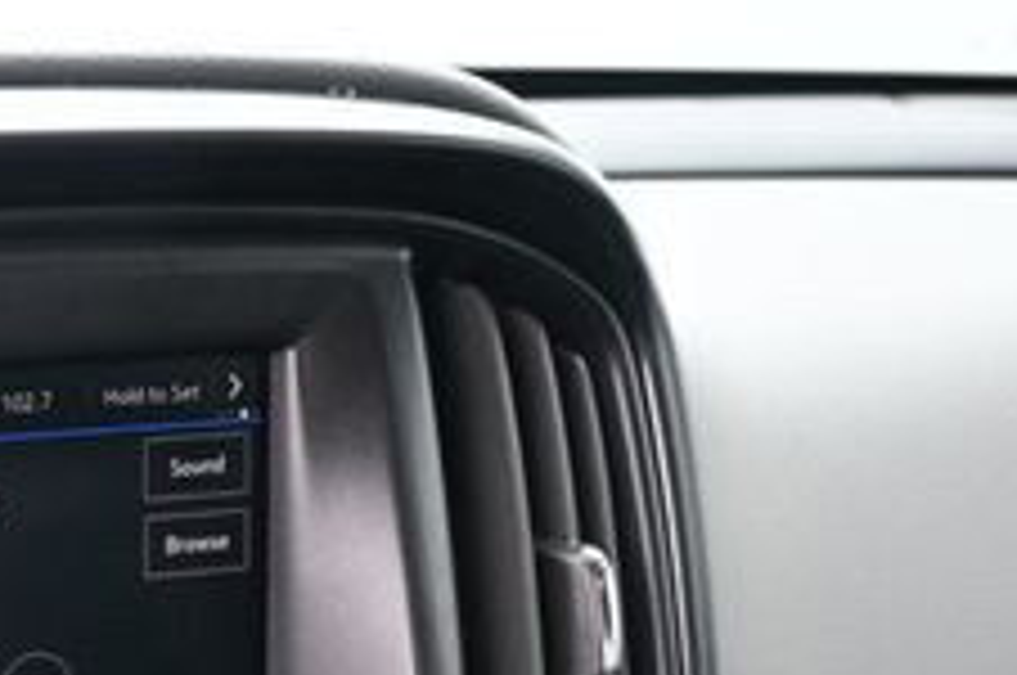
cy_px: 914
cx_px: -189
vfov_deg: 18.4
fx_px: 1918
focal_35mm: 68
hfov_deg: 26.5
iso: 640
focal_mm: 16
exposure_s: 1/125
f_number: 3.5
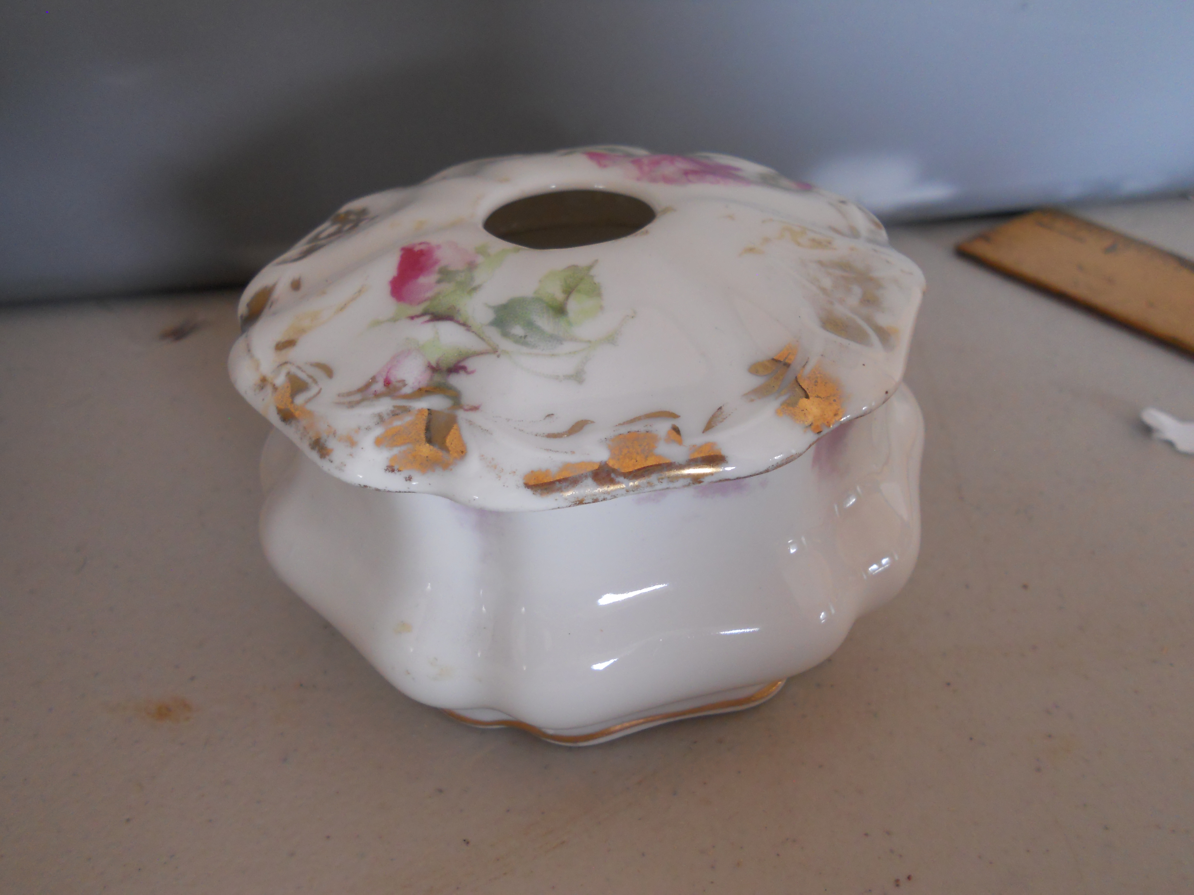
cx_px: 597
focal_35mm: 32
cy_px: 448
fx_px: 1104
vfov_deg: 44.2
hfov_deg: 56.8
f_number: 3.5
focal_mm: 5.8
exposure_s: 1/30
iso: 200
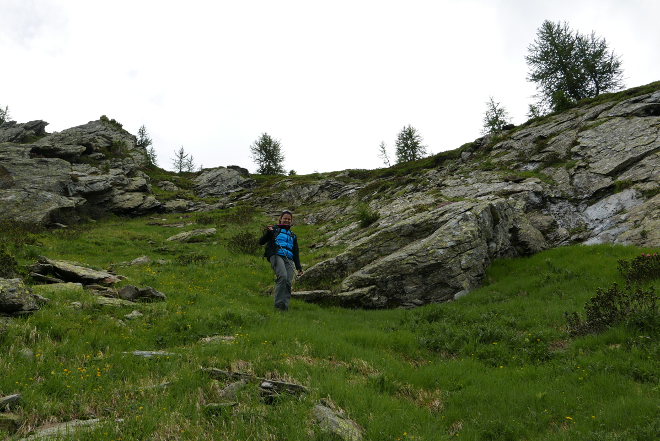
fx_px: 642
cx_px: 330
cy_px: 220
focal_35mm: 35
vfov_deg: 37.9
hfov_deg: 54.4
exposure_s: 1/640
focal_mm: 15.9
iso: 200
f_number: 5.6
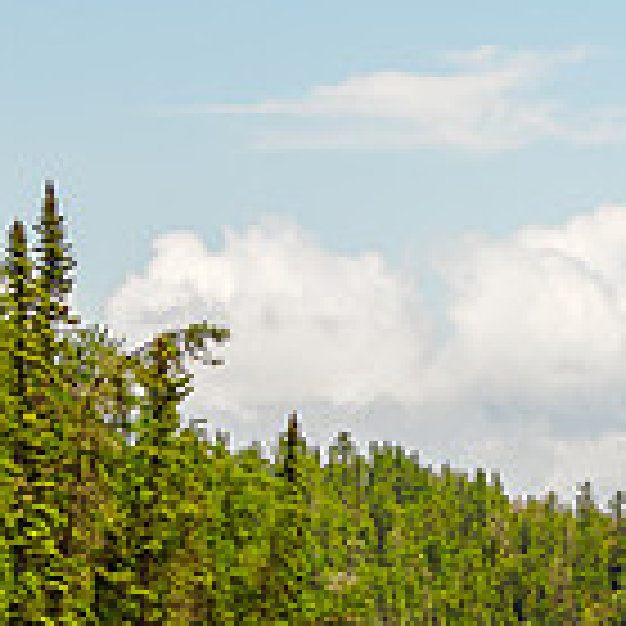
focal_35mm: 298
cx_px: 563
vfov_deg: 5.9
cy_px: 520
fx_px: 6097
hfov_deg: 5.9
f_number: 8
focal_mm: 40
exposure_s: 1/160
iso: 200
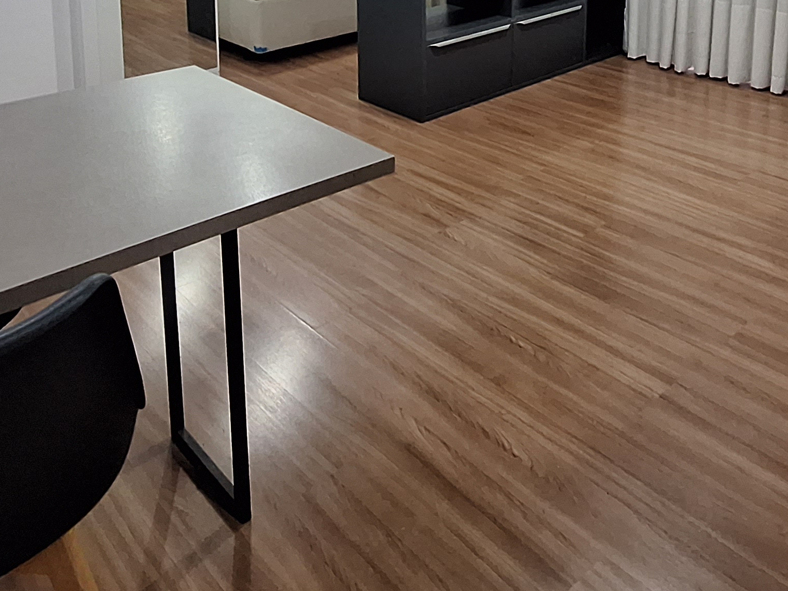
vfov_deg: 36.0
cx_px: 398
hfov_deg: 54.0
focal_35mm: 34
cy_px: -49
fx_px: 774
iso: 250
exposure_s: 1/24
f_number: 2.2
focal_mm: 1.74
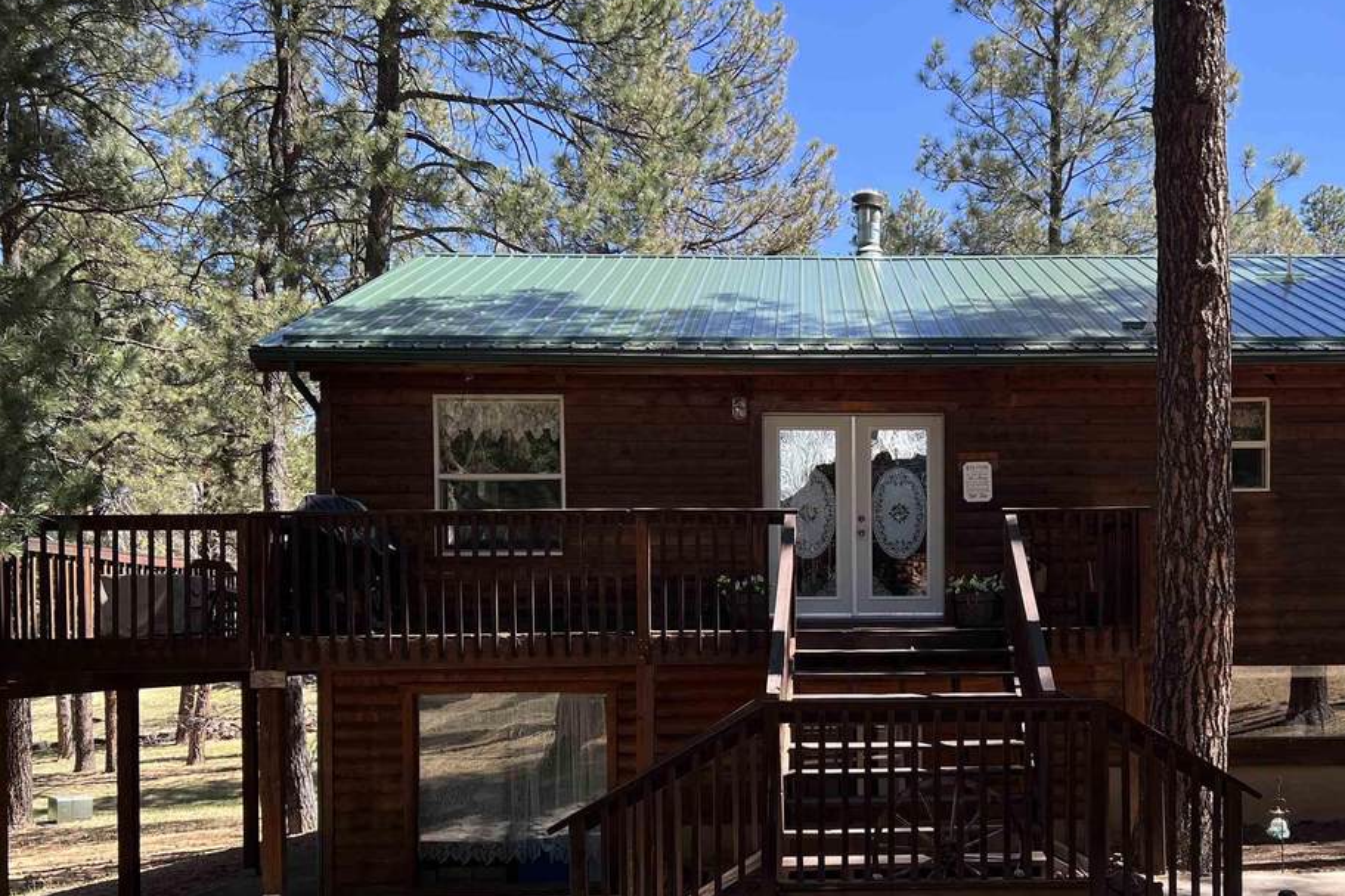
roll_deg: +0.2
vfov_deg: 34.4
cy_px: 663
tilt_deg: -1.2
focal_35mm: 38
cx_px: 873
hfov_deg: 50.0
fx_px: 1419
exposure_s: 1/1395
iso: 50
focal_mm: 5.7
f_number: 1.5
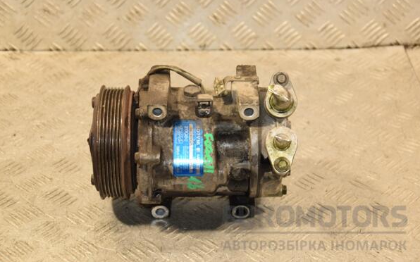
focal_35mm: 77
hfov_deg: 26.8
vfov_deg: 16.9
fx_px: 881
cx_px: 209
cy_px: 123
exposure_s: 1/100
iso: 800
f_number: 5
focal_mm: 50
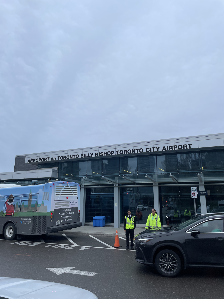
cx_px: 112
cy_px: 150
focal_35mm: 26
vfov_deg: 67.3
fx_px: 224
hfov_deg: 53.1
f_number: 1.6
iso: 32
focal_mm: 4.2
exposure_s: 1/636
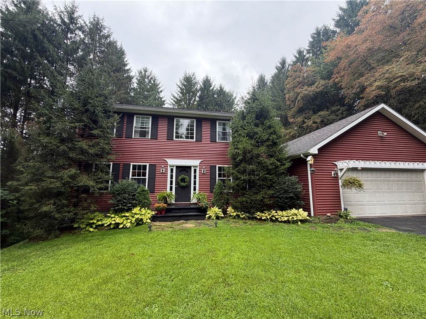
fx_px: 172
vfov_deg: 85.7
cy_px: 160
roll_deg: -0.1
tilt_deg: +7.2
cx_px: 213
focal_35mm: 14
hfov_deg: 102.1
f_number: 2.2
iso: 64
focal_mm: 2.22
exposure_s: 1/121
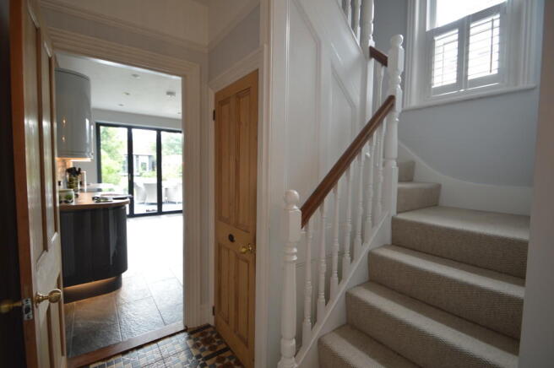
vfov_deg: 77.2
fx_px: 231
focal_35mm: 15
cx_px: 277
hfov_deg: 100.4
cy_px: 184
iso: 100
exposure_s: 1/15
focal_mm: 10
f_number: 3.5
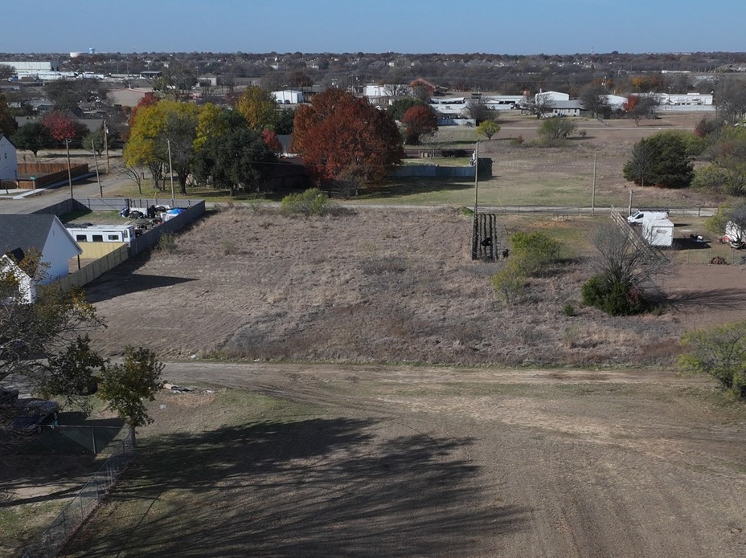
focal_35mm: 53
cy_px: 432
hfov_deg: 36.2
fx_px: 1142
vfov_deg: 27.1
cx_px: 402
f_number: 8
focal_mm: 12.29
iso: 100
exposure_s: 1/60
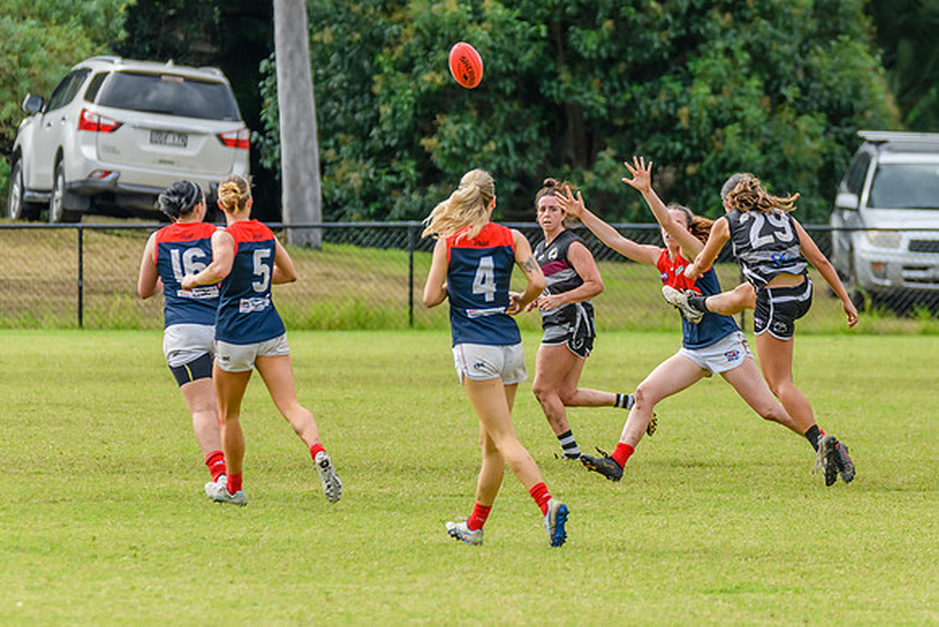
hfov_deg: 3.4
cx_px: 625
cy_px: 220
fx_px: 16002
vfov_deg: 2.2
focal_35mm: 613
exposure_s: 1/1600
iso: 800
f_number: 6.3
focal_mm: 350
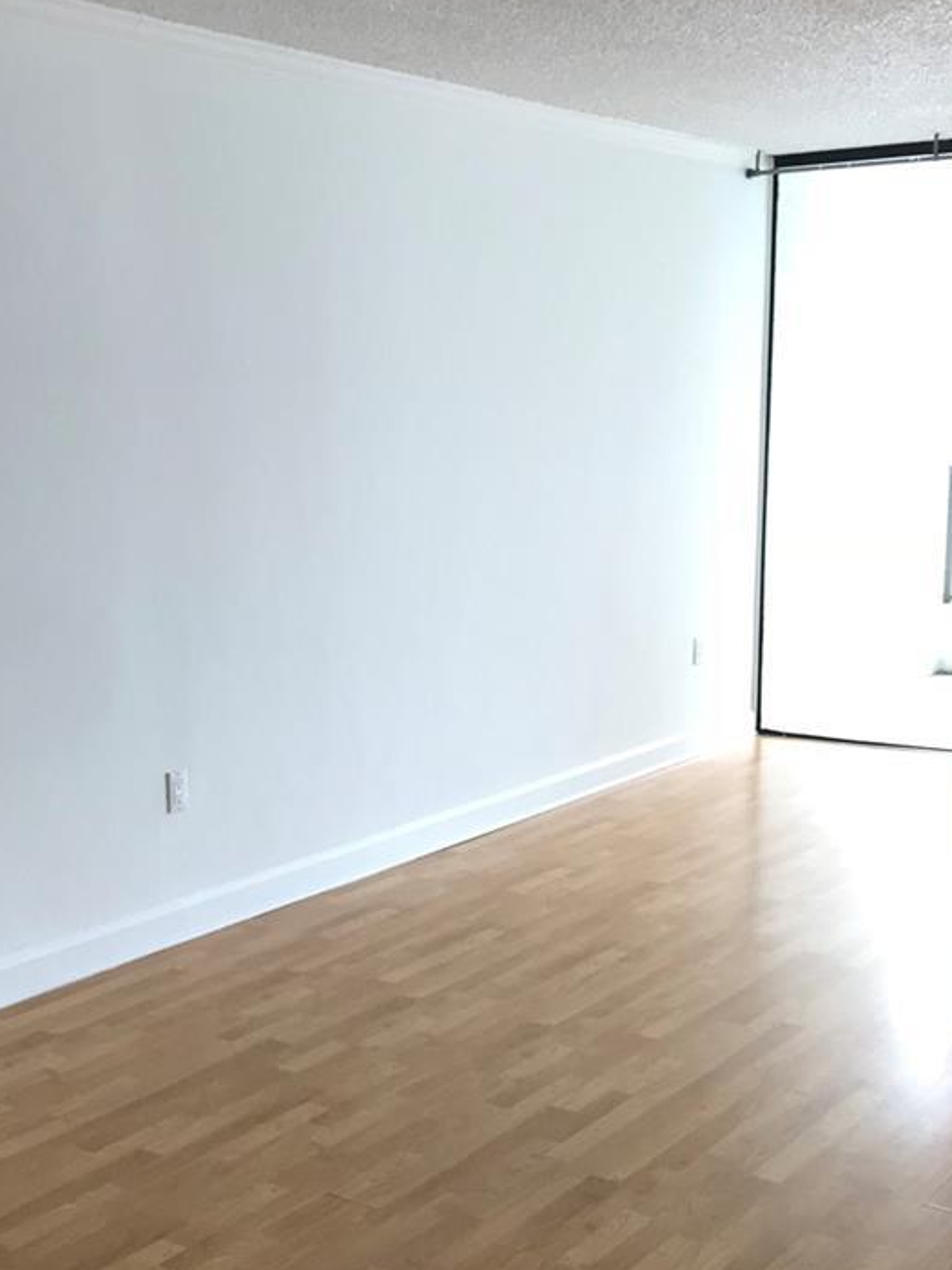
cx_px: 457
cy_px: 780
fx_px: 1760
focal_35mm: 48
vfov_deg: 39.4
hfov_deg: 30.3
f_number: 1.8
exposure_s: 1/120
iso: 40
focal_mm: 3.99
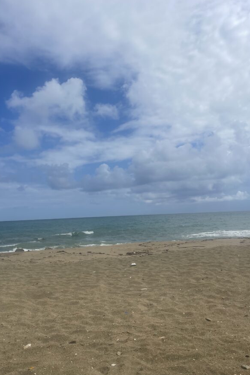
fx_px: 281
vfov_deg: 67.4
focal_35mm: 27
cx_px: 115
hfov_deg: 47.9
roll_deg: +2.7
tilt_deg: +6.0
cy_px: 184
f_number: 1.6
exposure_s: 1/9174
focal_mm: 5.1
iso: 32
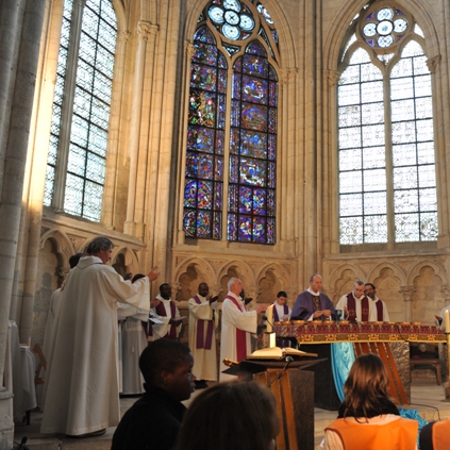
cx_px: 312
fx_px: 529
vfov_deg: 46.0
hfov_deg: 45.1
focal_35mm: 36
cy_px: 226
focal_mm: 28
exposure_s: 1/320
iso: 1250
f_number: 4.5
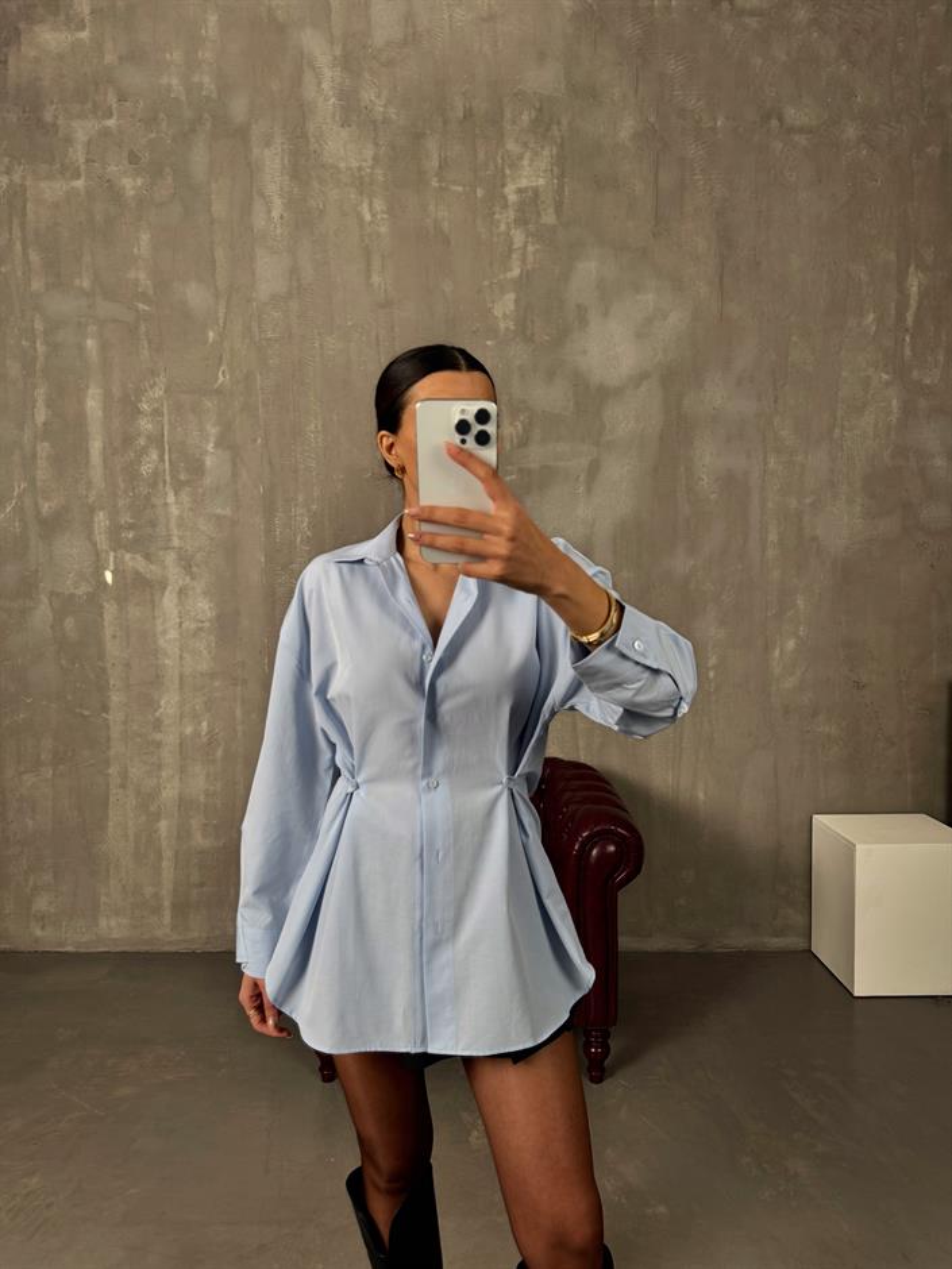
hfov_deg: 56.8
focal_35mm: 24
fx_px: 880
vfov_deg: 71.6
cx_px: 476
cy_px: 634
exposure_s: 1/121
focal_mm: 6.76
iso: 160
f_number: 1.78
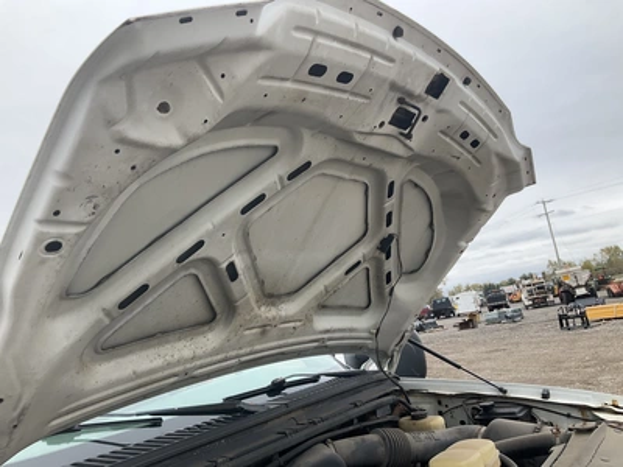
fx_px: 522
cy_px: 234
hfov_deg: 61.7
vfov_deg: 48.2
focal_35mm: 29
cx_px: 312
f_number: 1.8
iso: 20
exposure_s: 1/163
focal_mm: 3
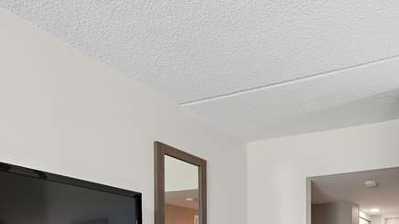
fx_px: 360
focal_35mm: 34
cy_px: 270
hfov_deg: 53.5
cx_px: 328
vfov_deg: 29.6
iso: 250
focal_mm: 14
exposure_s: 1/2.5
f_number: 8
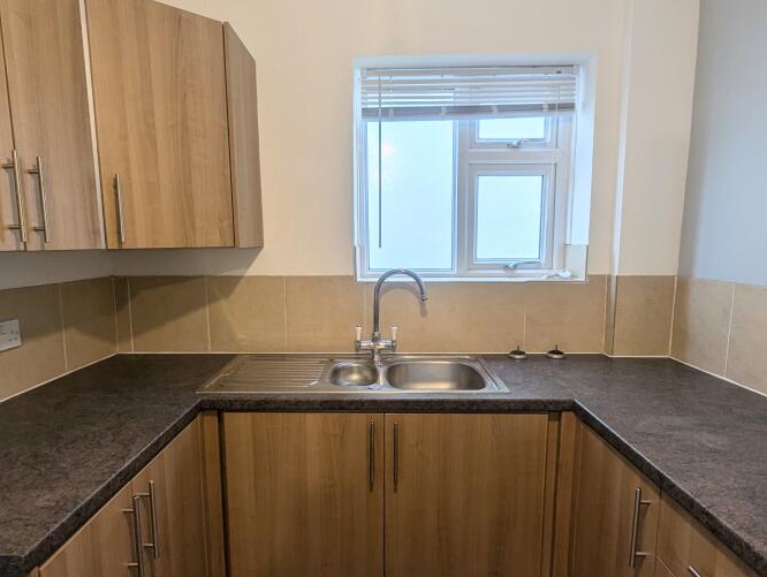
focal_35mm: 20
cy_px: 306
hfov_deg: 81.6
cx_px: 367
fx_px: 444
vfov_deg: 66.0
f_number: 2.2
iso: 48
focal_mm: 1.95
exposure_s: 1/31.9
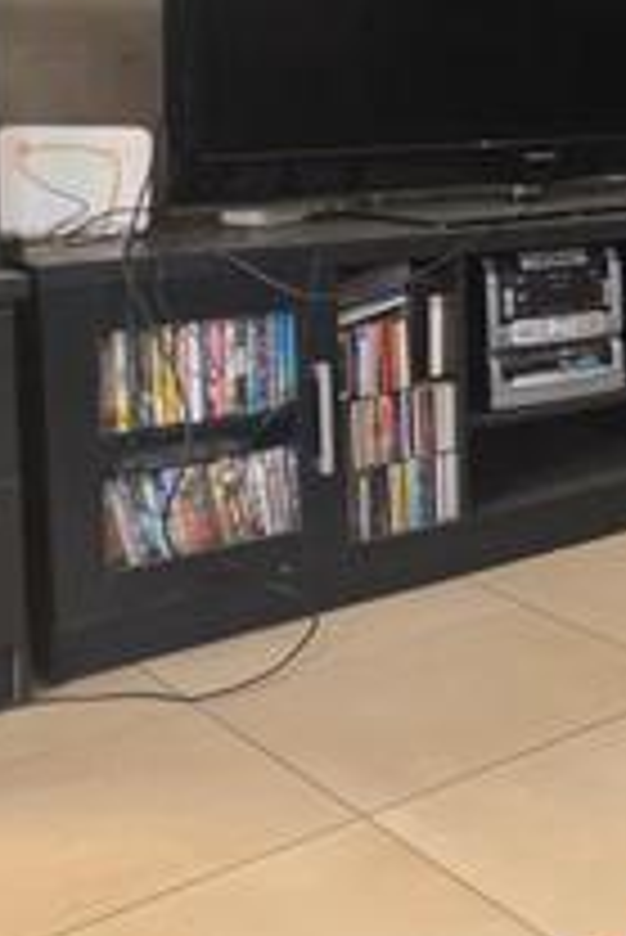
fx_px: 1354
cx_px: 1202
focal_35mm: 52
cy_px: 194
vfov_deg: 36.9
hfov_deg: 18.5
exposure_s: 1/100
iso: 250
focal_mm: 2.2
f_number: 1.9
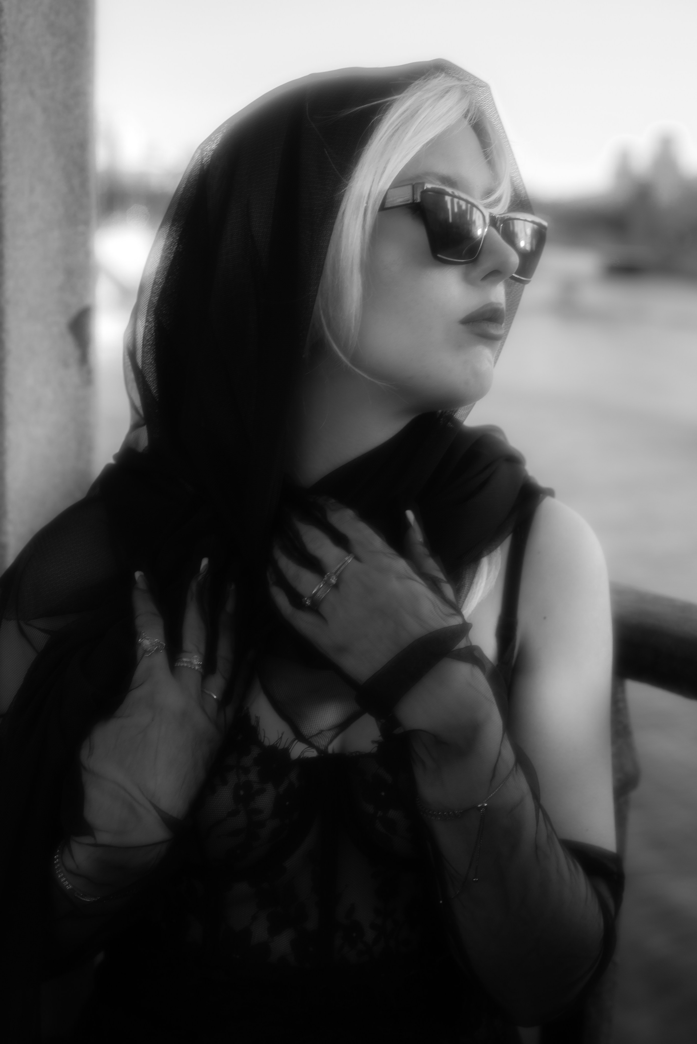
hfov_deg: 27.0
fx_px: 1451
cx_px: 348
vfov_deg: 39.6
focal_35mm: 50
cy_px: 522
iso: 125
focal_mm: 50
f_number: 4
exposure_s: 1/125
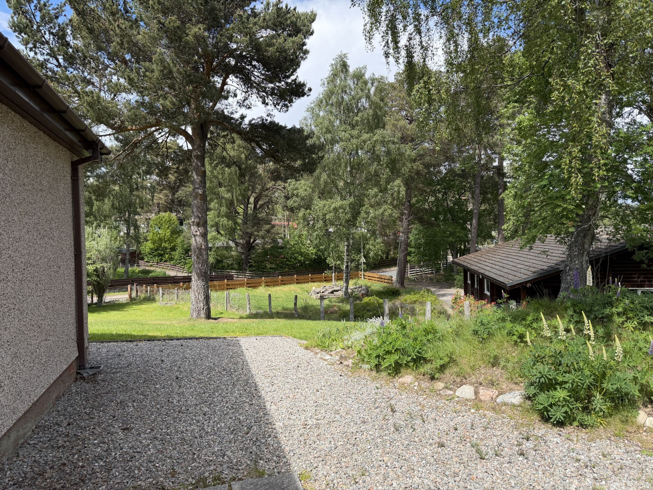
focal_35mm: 24
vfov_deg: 56.8
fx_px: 453
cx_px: 326
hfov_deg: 71.6
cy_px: 245
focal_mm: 6.76
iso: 100
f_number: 1.78
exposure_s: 1/2907
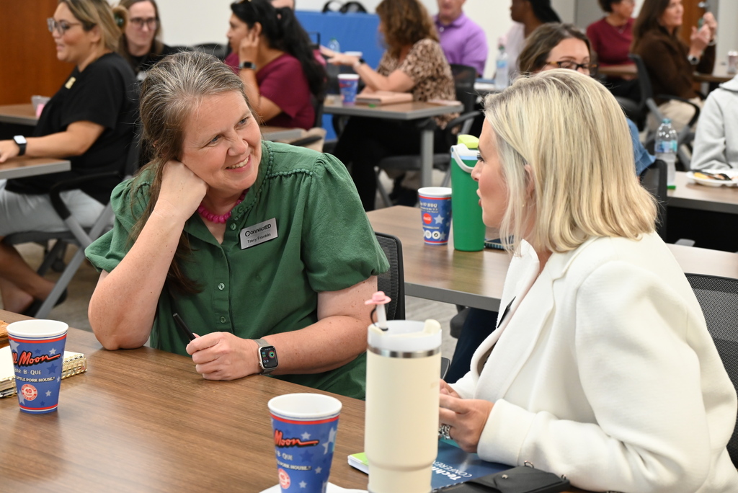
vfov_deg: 19.8
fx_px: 1415
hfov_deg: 29.2
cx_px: 369
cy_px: 246
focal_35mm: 69
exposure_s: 1/125
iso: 2800
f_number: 6
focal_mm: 69
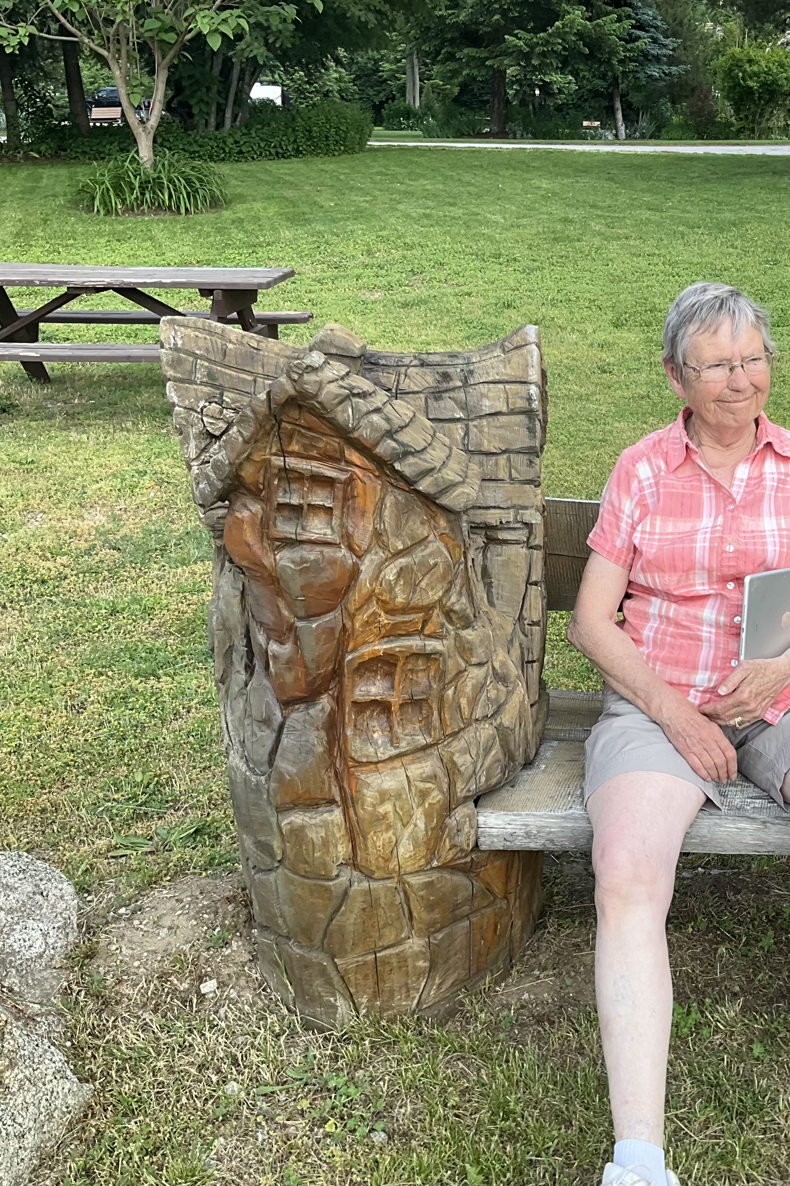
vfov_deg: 47.4
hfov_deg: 31.4
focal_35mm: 41
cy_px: 586
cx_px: 679
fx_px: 1350
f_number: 1.8
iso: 25
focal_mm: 3
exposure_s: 1/303
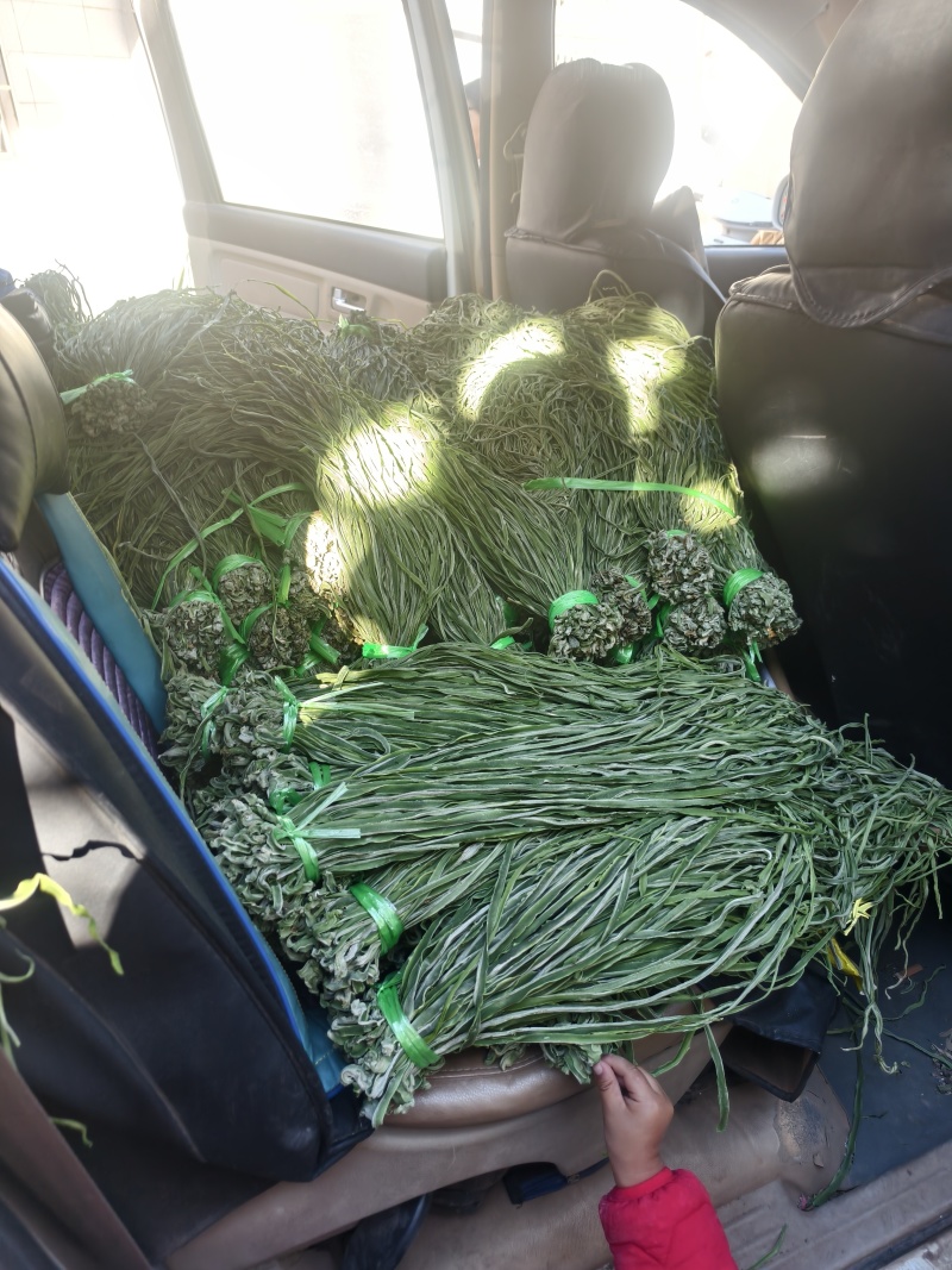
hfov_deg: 58.9
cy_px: 635
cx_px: 476
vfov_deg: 73.9
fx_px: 844
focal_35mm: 23
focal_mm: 5.6
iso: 119
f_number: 1.57
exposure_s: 1/100
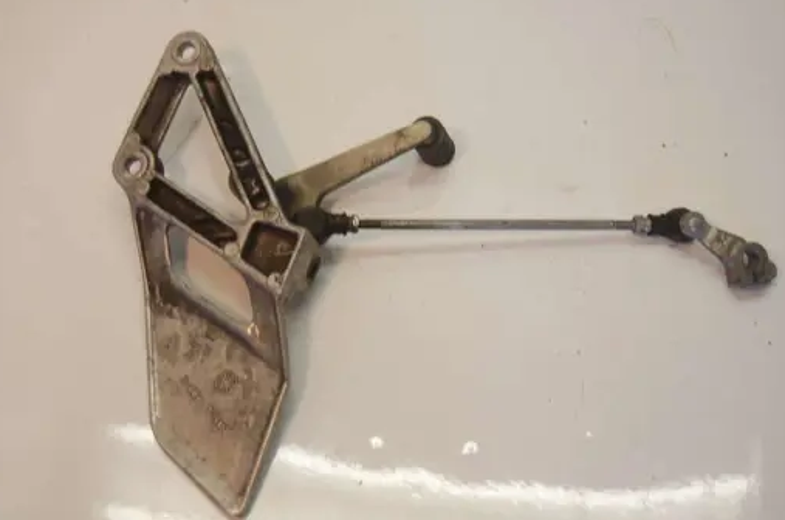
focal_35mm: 61
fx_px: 1328
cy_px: 245
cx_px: 399
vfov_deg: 22.2
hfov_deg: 32.9
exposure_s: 1/100
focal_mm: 38
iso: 400
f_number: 4.8
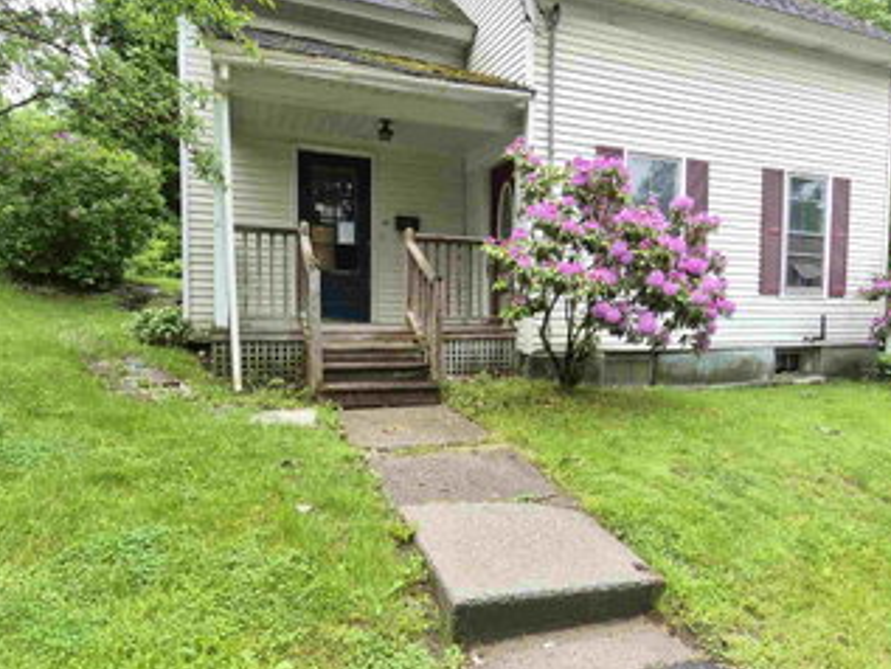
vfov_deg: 63.5
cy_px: 340
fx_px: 541
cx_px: 438
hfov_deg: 79.0
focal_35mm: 21
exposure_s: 1/128
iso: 25
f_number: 2.2
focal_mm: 1.7
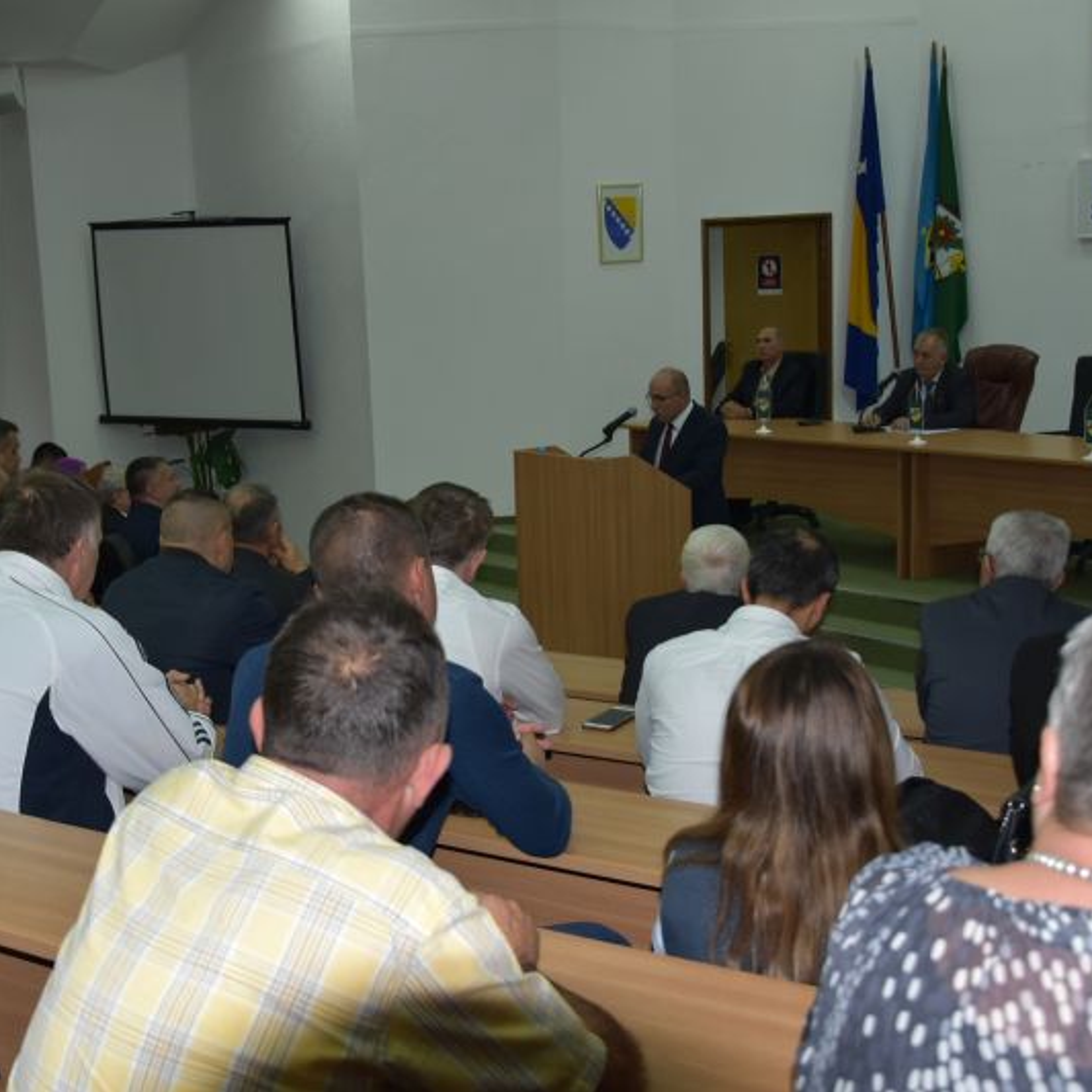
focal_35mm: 46
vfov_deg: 36.8
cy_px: 546
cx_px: 455
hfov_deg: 36.7
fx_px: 1642
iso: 400
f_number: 3.8
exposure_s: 1/60
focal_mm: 24
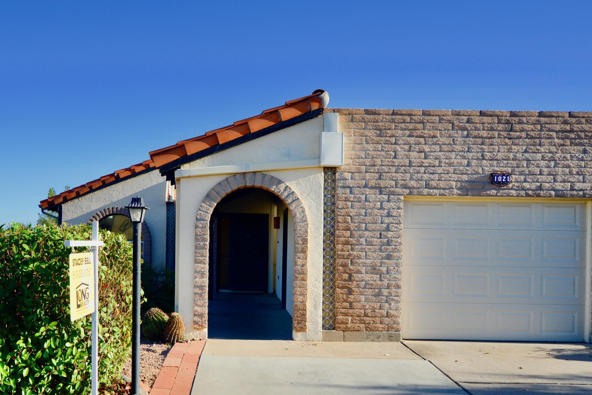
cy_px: 264
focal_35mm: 39
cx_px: 234
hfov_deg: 49.2
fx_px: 641
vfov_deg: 33.9
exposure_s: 1/400
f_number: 7.1
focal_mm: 24
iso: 200
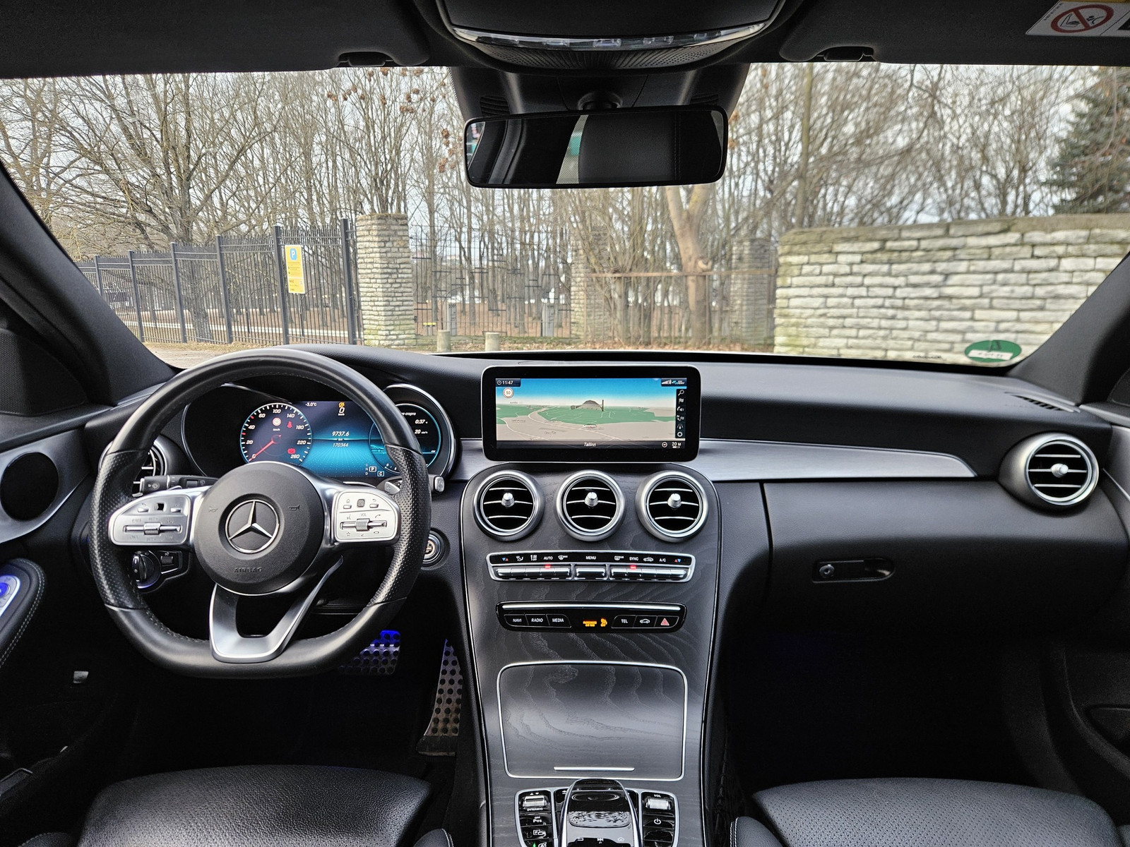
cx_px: 565
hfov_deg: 73.9
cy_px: 424
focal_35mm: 23
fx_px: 751
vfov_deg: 58.9
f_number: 1.8
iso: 100
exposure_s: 1/56.2
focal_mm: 5.4
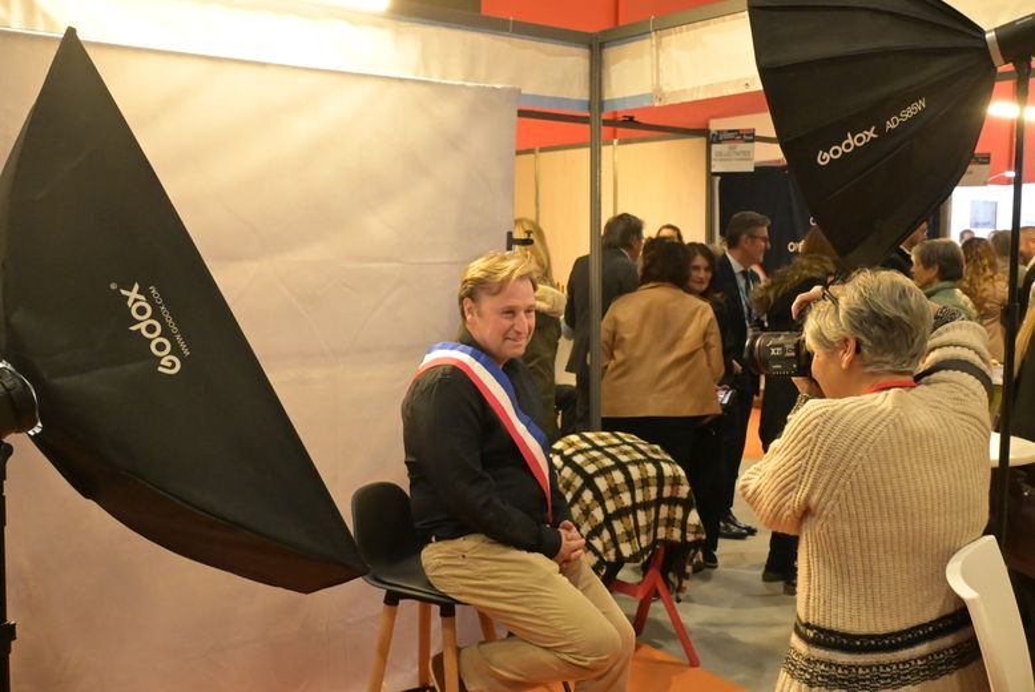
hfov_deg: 53.1
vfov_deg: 36.9
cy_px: 346
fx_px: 1036
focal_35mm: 36
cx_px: 518
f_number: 6.3
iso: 9000
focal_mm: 24
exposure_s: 1/160
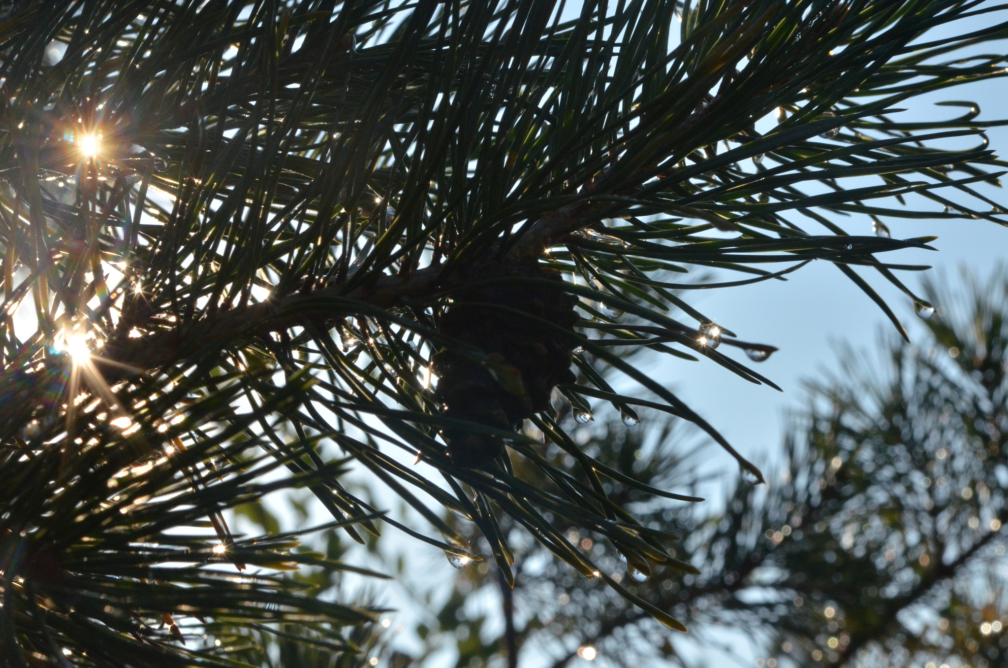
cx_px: 504
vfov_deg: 15.1
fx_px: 2515
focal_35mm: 90
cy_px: 334
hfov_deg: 22.7
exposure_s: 1/500
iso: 1000
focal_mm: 60
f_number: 18
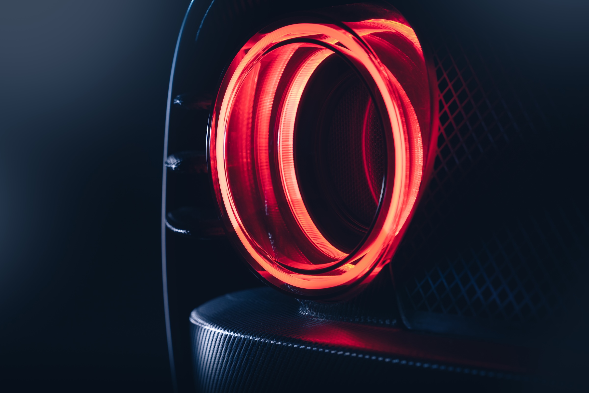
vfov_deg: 10.9
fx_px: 2061
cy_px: 196
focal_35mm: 126
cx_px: 294
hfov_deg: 16.3
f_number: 7.1
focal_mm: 126
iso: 400
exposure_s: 2
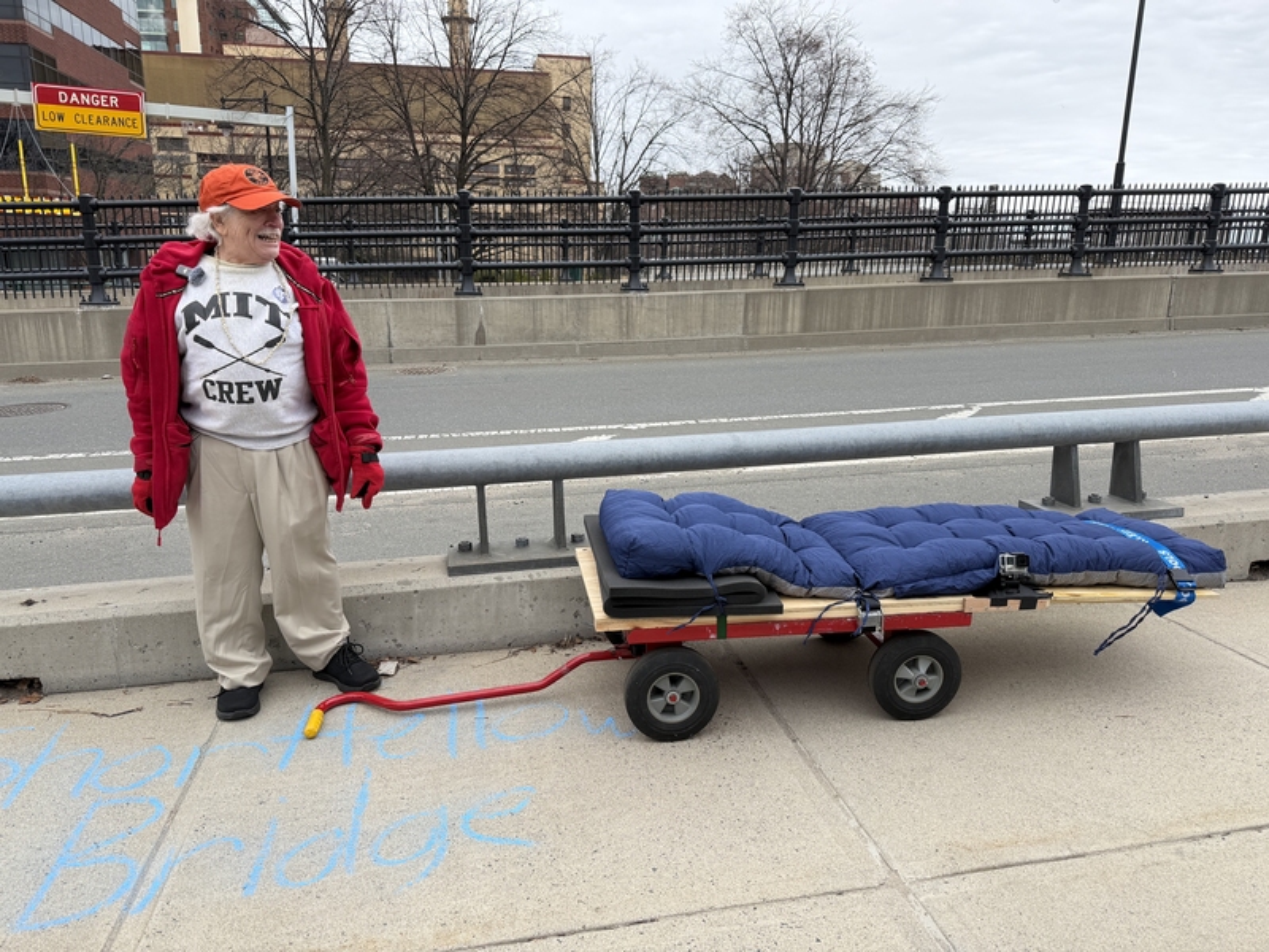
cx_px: 634
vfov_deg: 56.8
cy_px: 476
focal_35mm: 24
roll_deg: +0.2
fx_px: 880
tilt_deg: -13.8
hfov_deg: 71.6
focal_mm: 6.76
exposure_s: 1/1585
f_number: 1.78
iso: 80
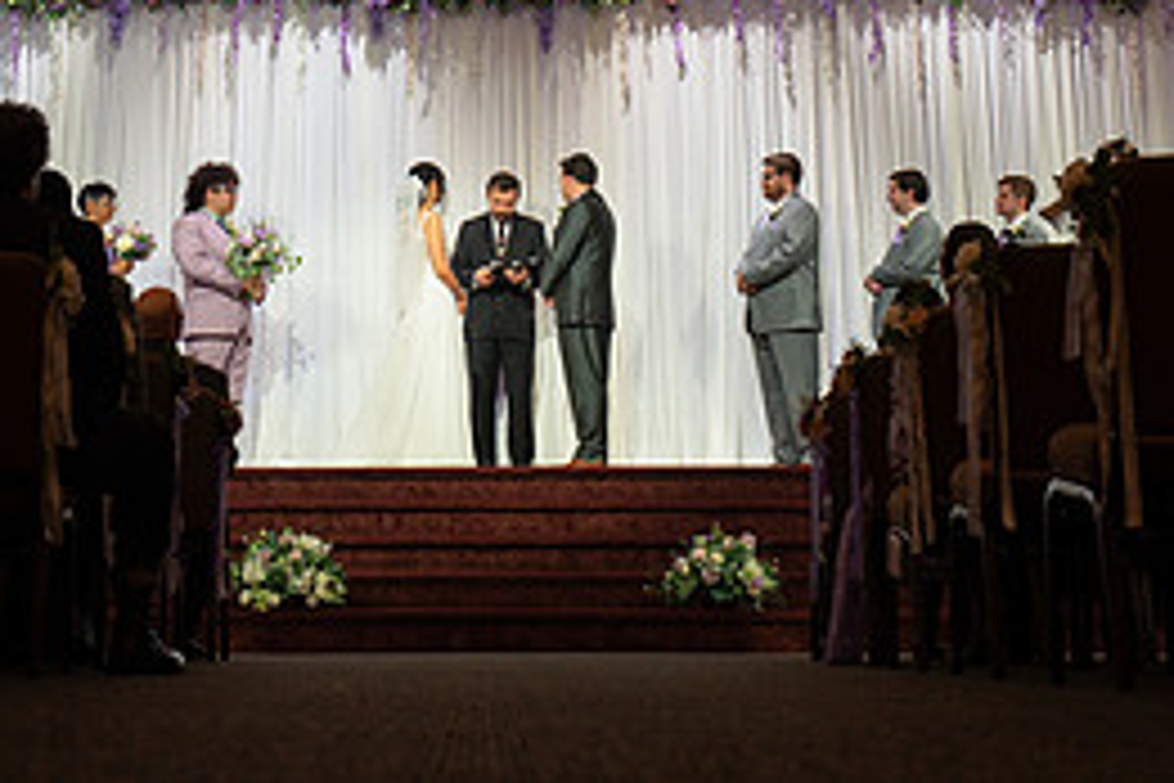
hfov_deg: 28.4
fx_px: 2315
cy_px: -83
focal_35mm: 71
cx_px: 504
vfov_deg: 18.4
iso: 800
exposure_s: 1/200
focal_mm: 32
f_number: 4
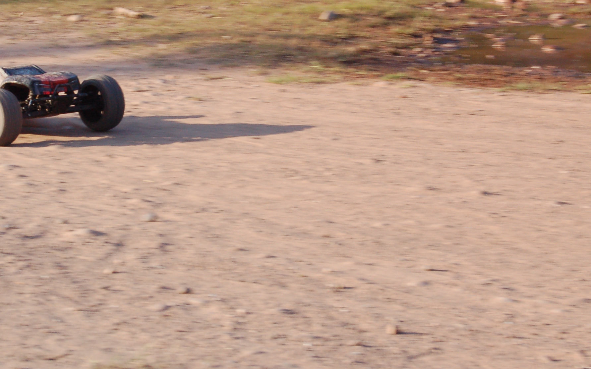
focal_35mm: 134
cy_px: 115
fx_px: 2158
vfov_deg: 9.8
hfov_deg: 15.5
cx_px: 114
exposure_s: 1/250
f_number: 5.6
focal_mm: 52
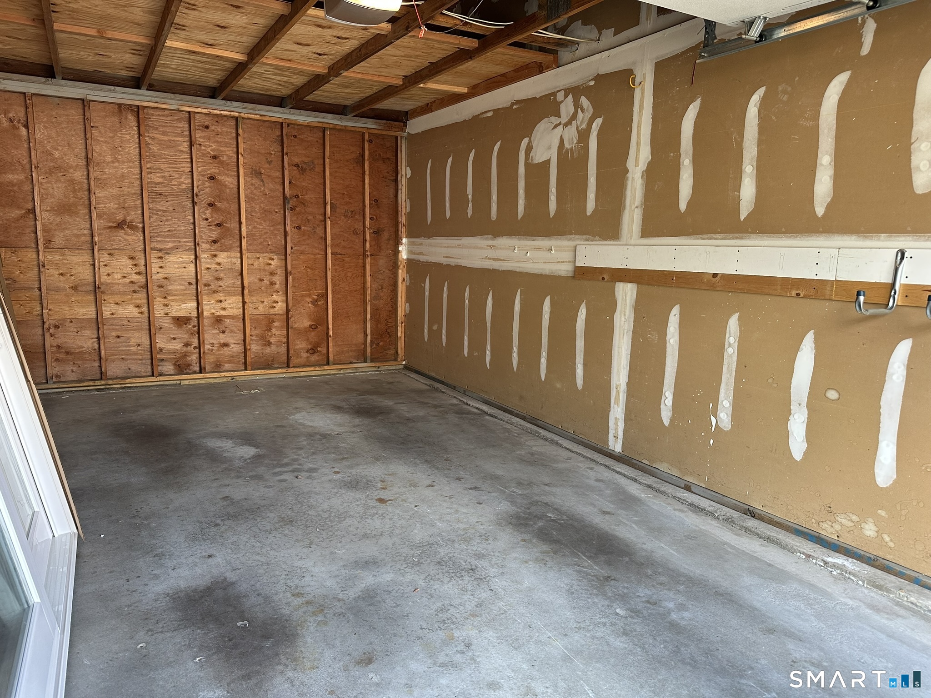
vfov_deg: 56.8
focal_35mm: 24
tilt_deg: -9.1
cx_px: 466
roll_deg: -1.7
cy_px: 349
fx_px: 645
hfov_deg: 71.6
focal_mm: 6.86
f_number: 1.78
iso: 125
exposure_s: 1/120
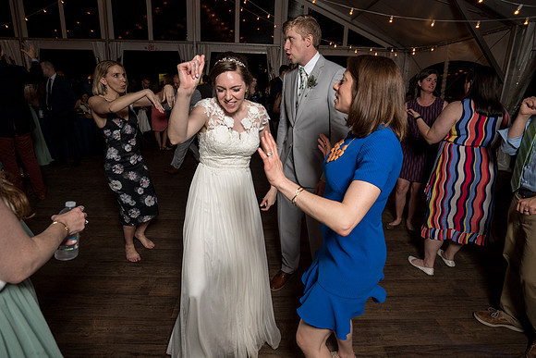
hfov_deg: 90.3
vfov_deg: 67.5
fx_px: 267
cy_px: 158
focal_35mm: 18
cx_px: 268
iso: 2000
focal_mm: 16
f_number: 5.6
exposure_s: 1/200
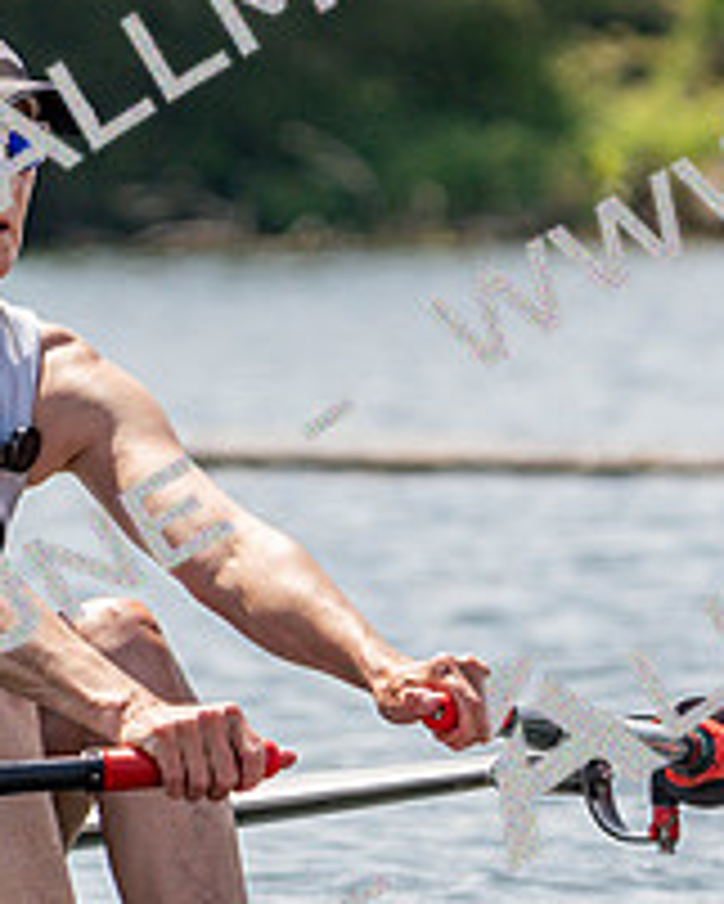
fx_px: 14506
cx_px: 99
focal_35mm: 542
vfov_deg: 3.6
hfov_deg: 2.9
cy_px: 443
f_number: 5.6
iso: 200
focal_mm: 200
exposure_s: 1/1600
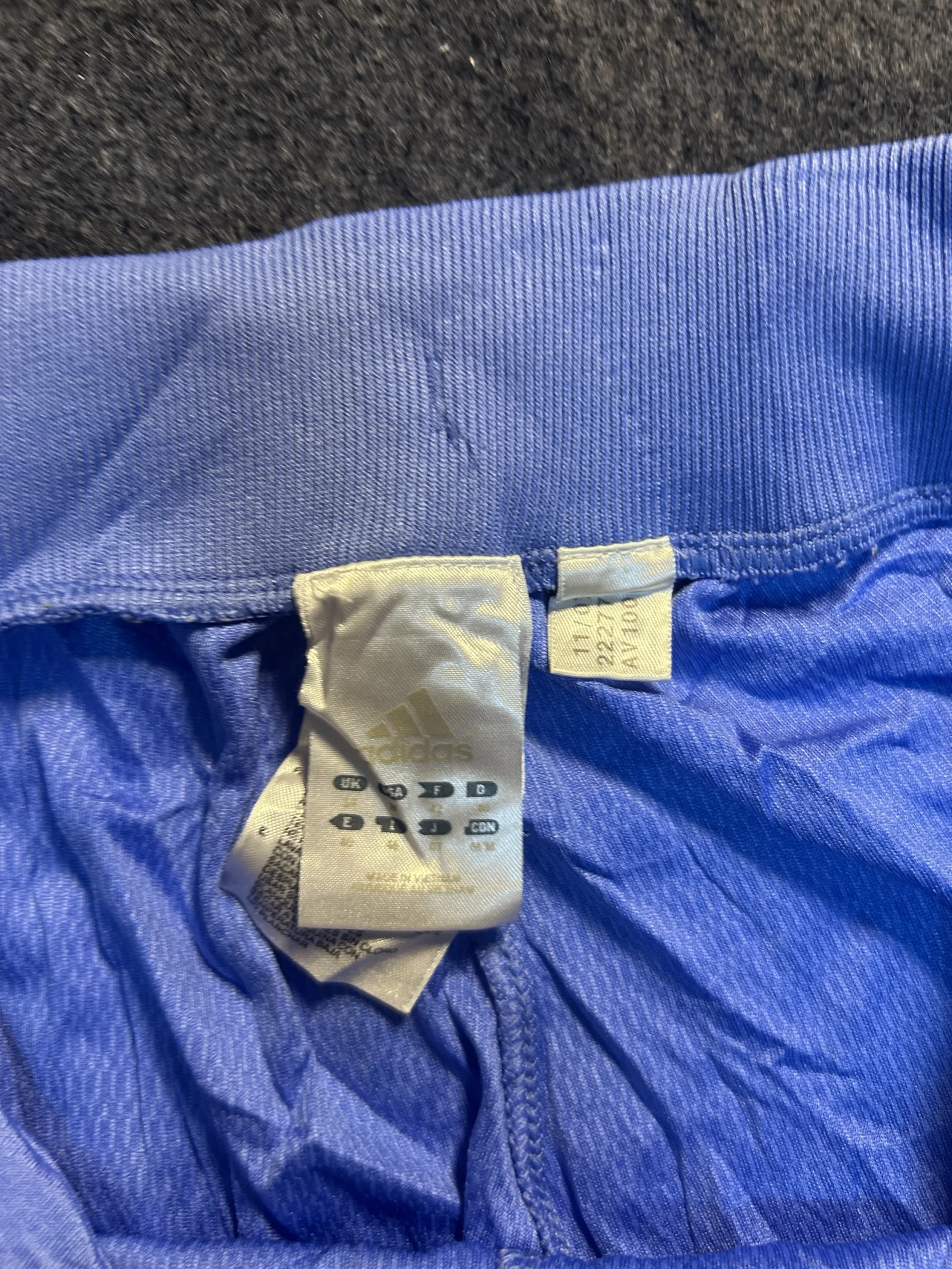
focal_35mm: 26
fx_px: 953
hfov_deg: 53.1
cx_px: 476
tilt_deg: -52.2
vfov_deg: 67.3
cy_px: 634
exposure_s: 1/50
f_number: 1.5
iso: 160
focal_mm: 5.7
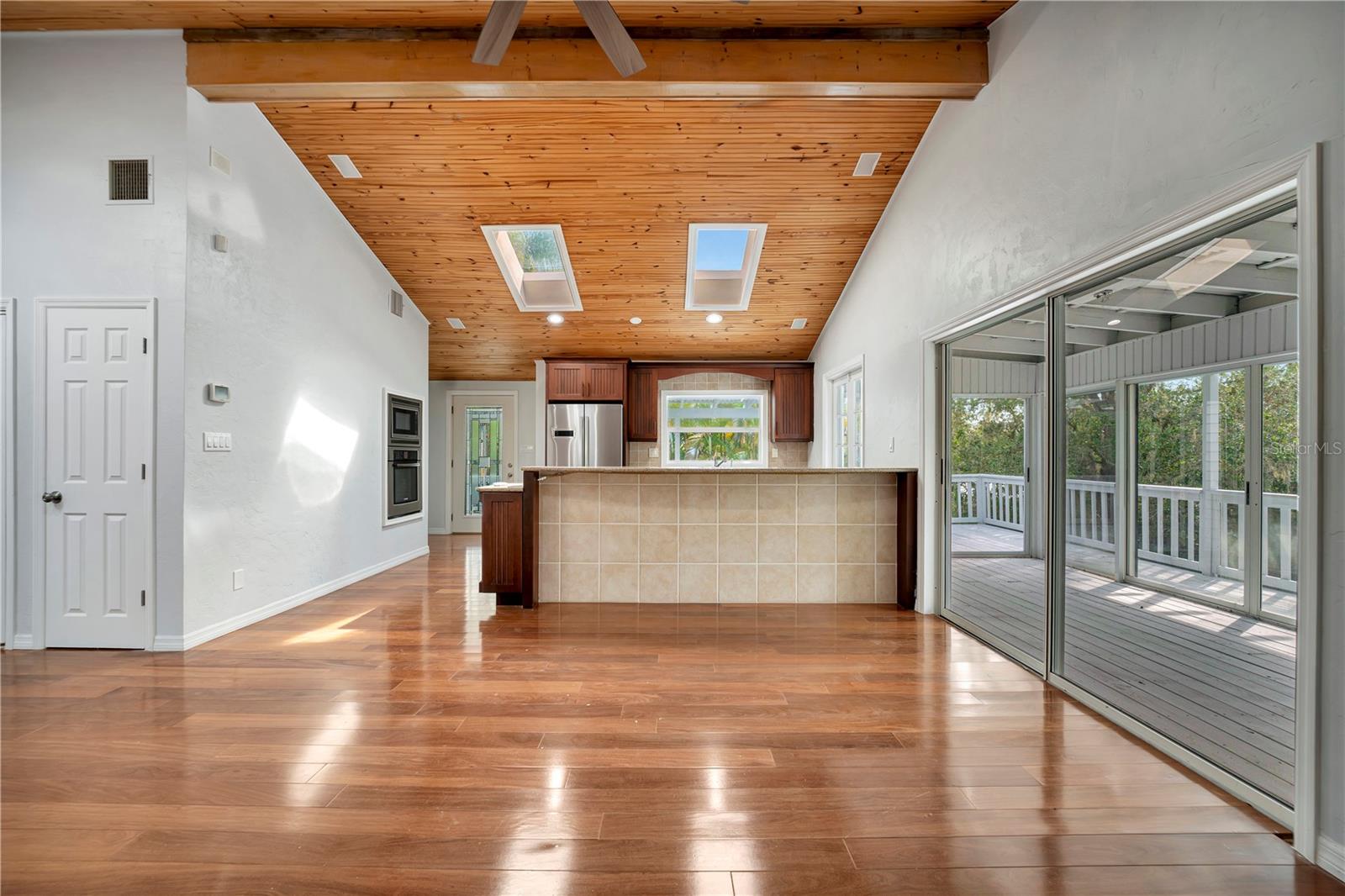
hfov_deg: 104.3
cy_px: 448
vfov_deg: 81.2
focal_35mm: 14
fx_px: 523
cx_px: 672
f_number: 6.3
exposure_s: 1/20
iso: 160
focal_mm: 14
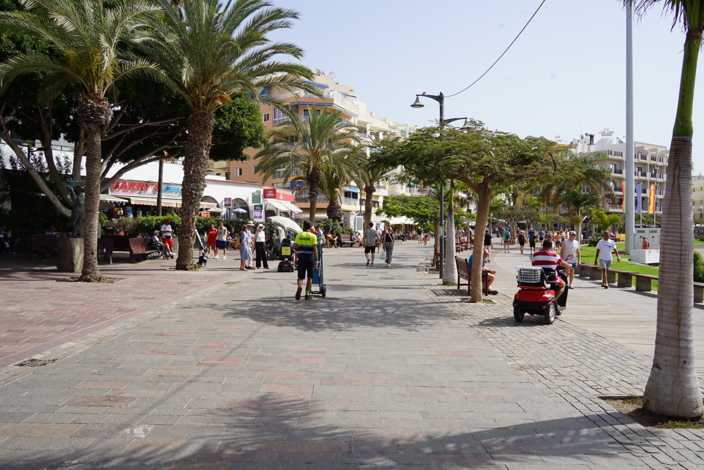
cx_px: 363
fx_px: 587
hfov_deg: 61.9
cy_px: 239
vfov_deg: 43.7
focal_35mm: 30
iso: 100
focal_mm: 28
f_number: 11
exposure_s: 1/125
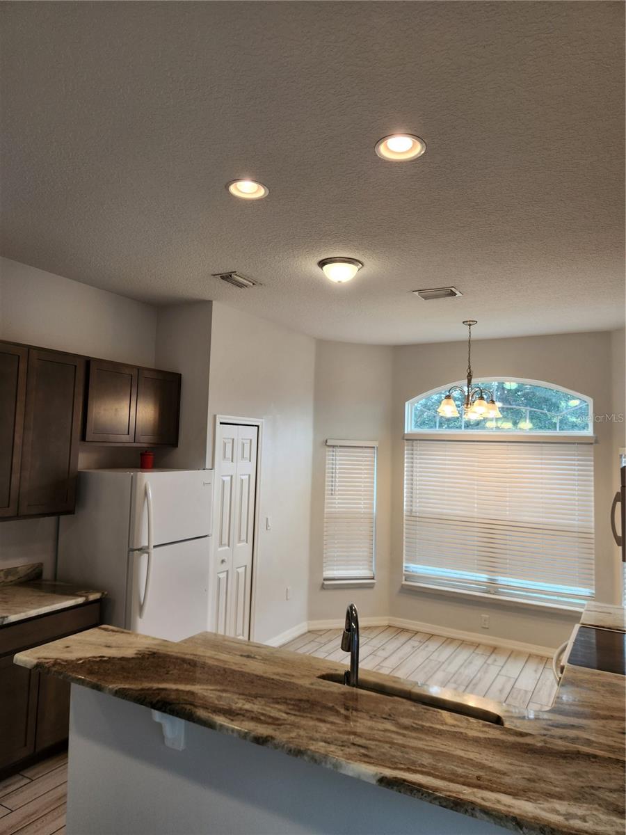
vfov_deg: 73.9
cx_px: 313
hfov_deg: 58.9
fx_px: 555
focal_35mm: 23
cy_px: 418
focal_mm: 5.4
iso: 64
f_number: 1.8
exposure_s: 1/120
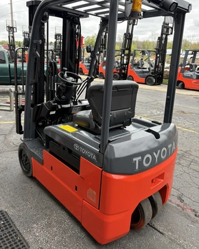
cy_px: 113
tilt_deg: -16.2
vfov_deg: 62.1
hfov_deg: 51.5
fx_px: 206
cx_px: 97
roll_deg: -0.3
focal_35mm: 28
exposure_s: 1/313
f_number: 1.6
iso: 64
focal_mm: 5.96
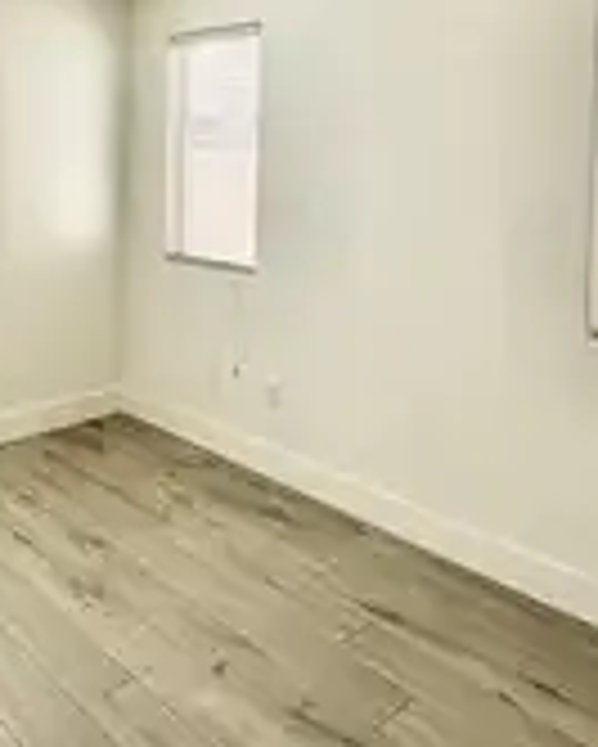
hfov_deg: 40.8
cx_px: 49
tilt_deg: -0.8
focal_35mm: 33
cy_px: 171
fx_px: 729
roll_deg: -2.0
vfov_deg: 51.5
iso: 40
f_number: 2.2
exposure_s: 1/502
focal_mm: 2.22
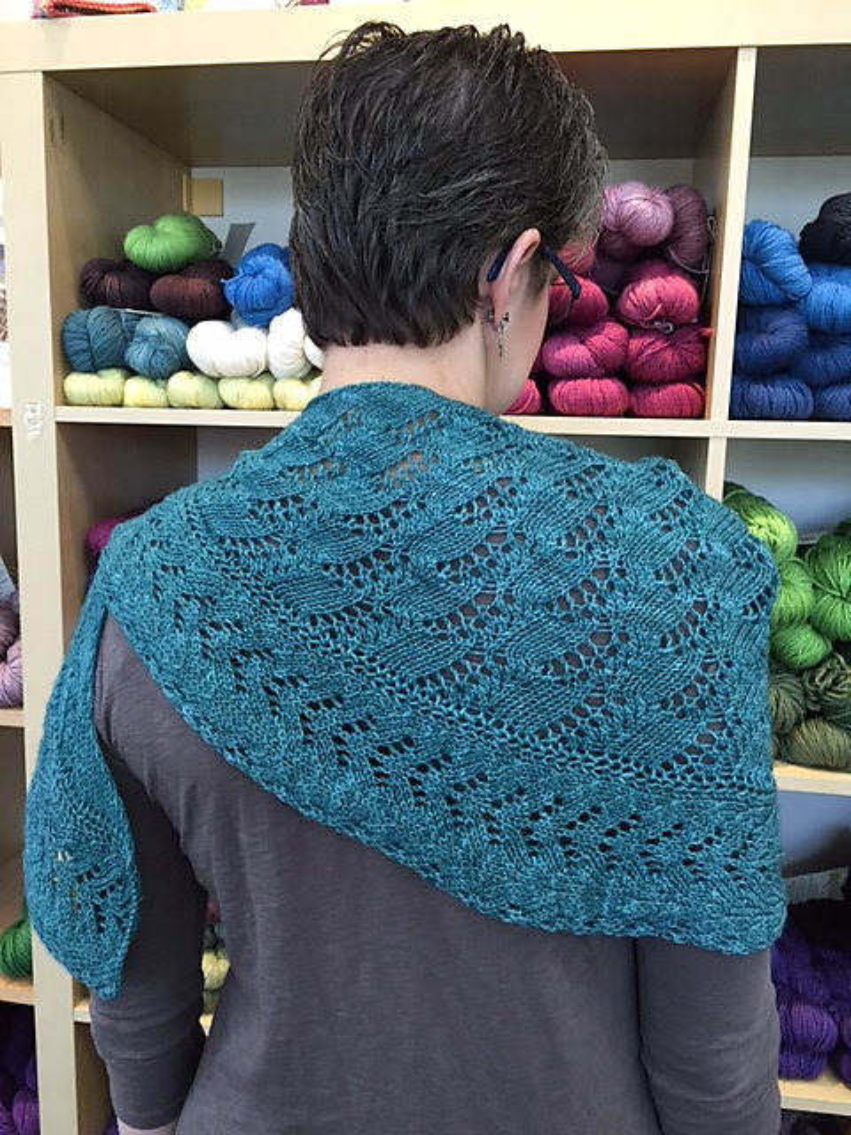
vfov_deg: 61.7
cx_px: 426
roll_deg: -1.1
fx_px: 951
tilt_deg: -8.2
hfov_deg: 48.2
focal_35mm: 29
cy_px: 568
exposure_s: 1/30
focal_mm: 4.15
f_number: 2.2
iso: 50
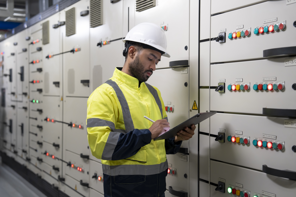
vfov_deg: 26.5
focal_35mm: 51
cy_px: 98
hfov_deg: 38.9
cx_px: 148
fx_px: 419
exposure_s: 1/200
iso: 800
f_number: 2.8
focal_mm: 51
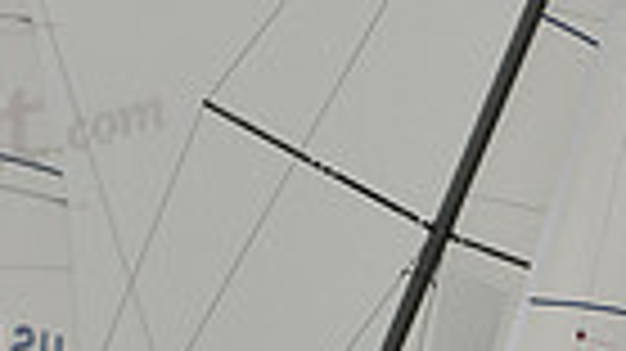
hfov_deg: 1.6
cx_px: 401
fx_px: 21815
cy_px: 763
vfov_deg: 0.9
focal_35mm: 1315
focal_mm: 300
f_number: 6.3
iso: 400
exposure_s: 1/1000
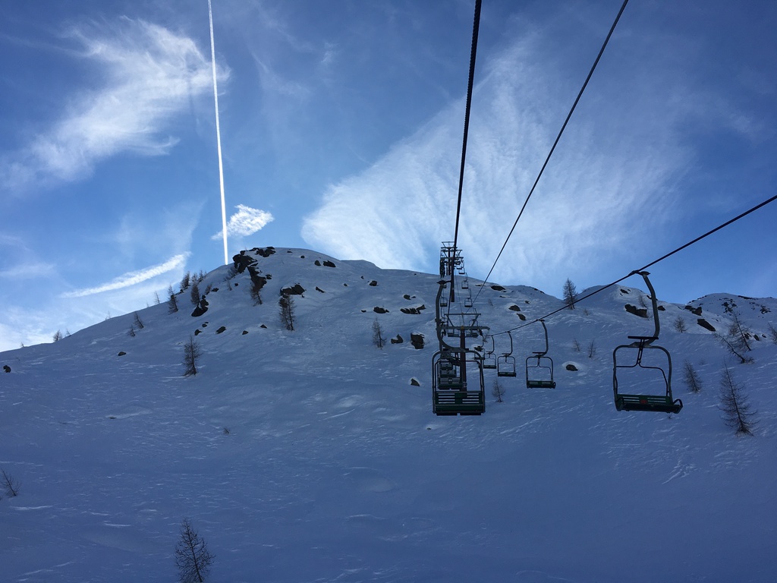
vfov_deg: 48.2
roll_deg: -0.9
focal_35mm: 29
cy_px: 292
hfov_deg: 61.7
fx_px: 651
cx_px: 388
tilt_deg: +24.0
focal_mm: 4.15
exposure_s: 1/2564
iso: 25
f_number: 2.2
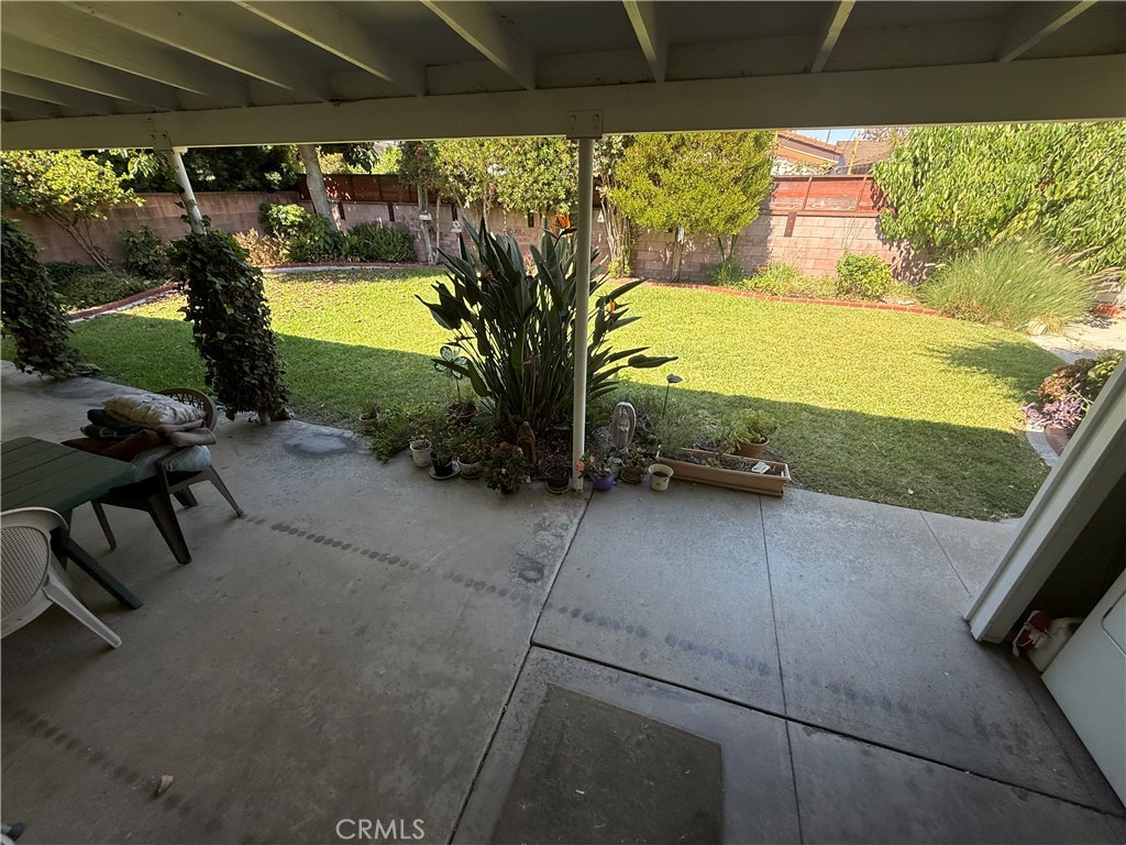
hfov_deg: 102.1
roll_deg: -0.3
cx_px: 563
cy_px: 422
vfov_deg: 85.7
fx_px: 455
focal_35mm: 14
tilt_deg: -27.8
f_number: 2.2
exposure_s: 1/349
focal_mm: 2.22
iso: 64
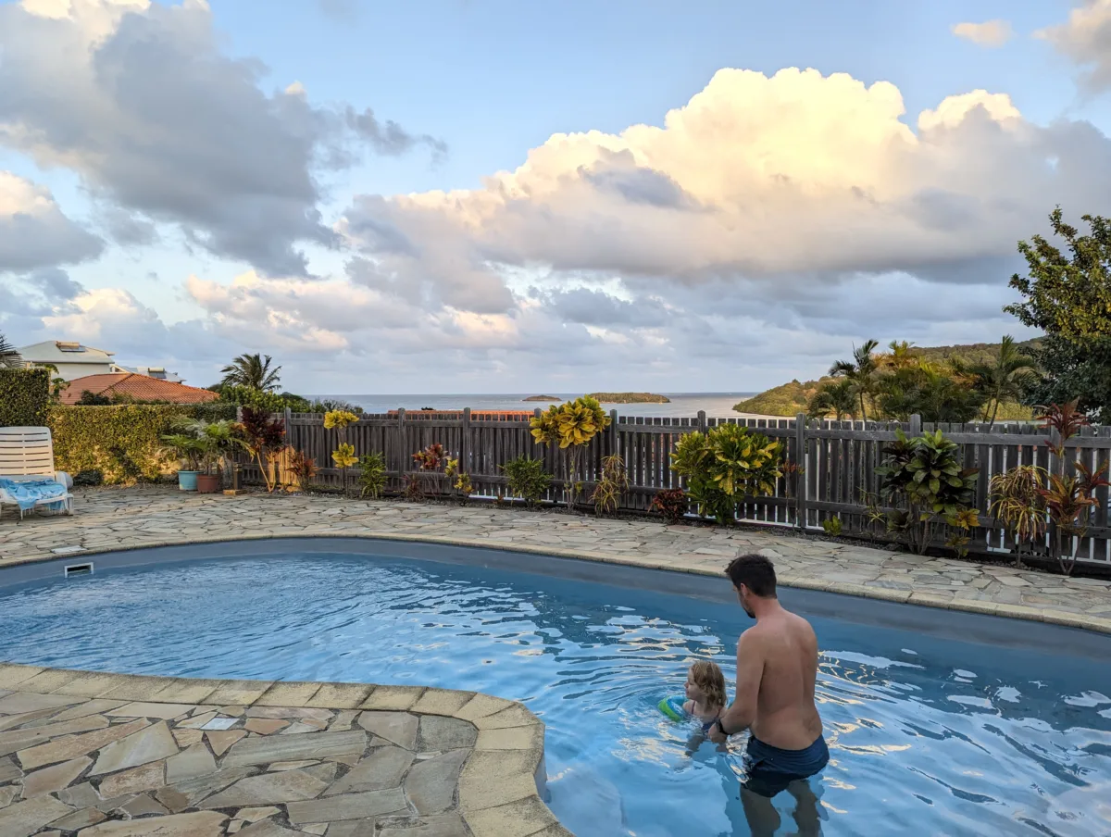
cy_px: 418
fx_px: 772
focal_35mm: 24
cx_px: 556
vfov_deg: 57.0
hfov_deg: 71.5
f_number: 1.85
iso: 46
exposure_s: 1/682
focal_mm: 6.81
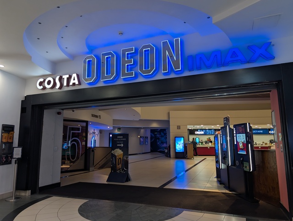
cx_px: 146
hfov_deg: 71.5
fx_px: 203
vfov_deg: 56.9
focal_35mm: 24
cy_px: 110
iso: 154
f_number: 1.68
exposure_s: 1/100
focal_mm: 6.9
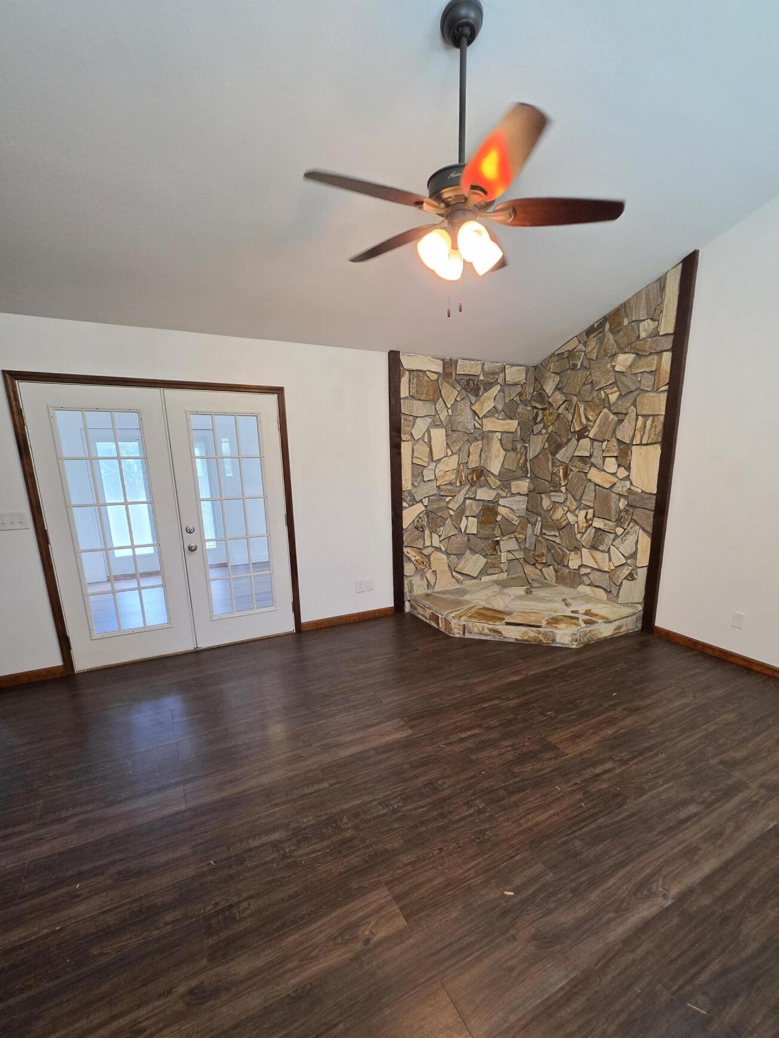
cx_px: 434
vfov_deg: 97.7
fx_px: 450
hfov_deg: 81.4
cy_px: 583
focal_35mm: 15
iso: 200
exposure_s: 1/120
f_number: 1.9
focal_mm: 2.2
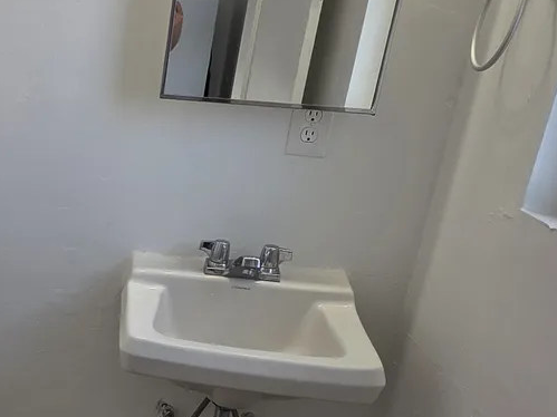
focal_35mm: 50
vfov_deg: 27.8
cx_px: -4
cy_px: 389
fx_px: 804
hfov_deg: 34.6
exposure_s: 1/120
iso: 32
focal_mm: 2.2
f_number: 1.9
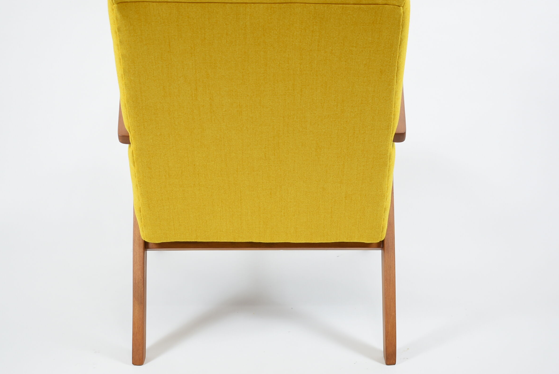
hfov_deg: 34.1
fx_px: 911
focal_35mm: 59
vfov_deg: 23.2
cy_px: 158
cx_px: 271
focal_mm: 31
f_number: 4.2
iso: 100
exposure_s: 1/13
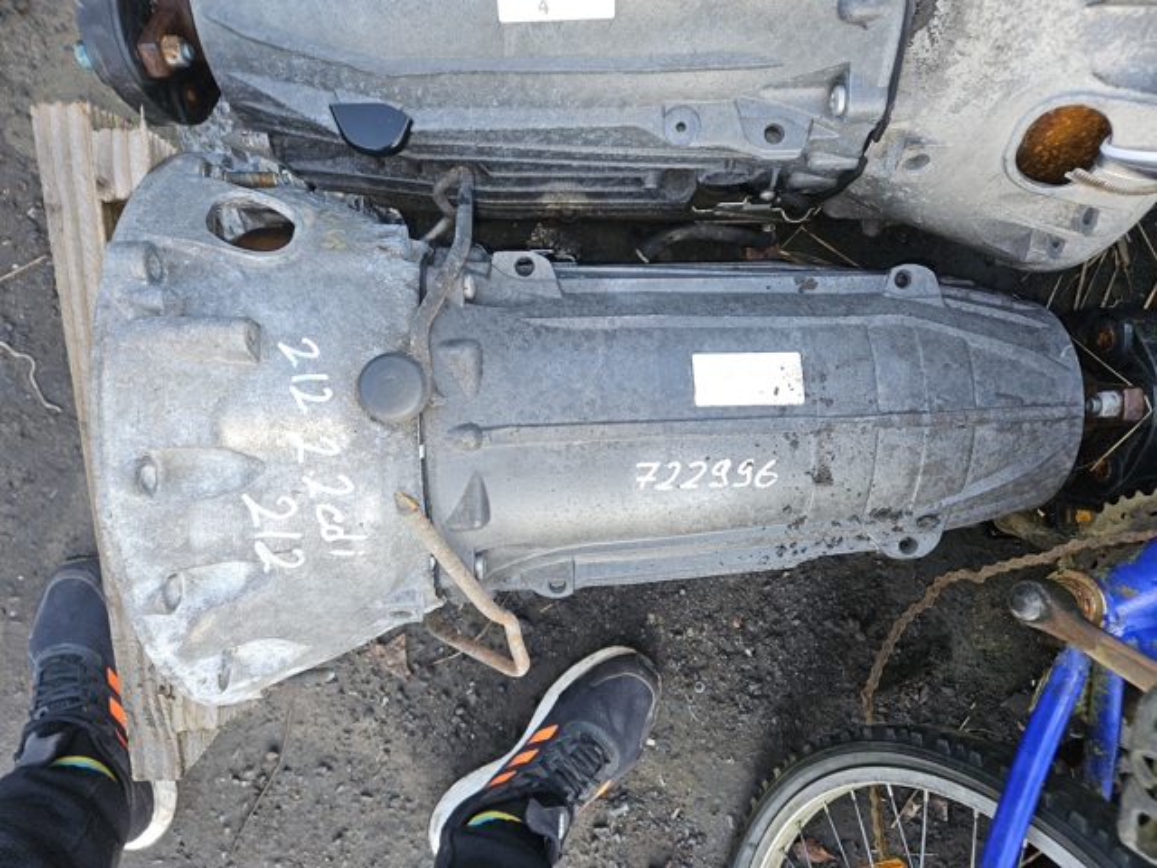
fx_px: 769
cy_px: 434
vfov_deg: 58.9
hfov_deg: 73.9
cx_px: 578
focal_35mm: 23
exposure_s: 1/50
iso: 50
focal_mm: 5.4
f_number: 1.8
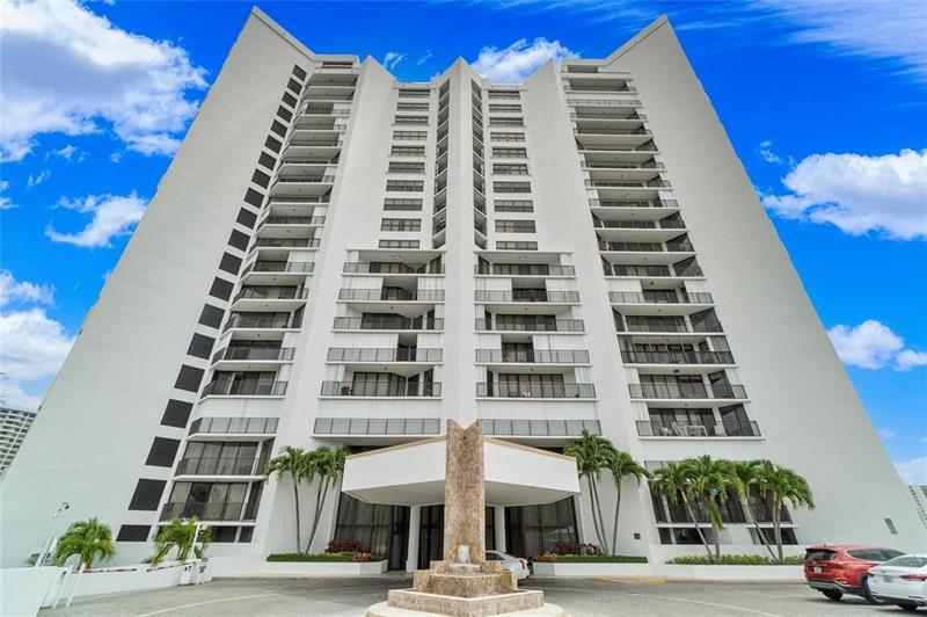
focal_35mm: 15
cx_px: 464
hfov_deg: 100.4
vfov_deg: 77.2
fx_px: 386
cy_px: 308
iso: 100
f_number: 11
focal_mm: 10
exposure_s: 1/320
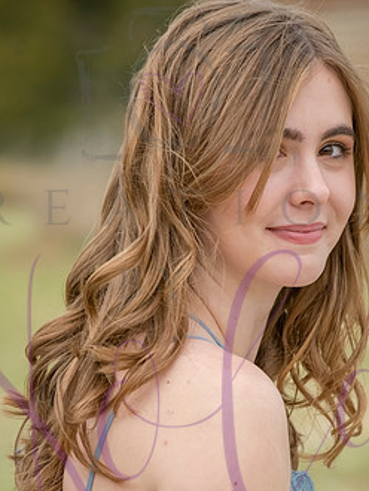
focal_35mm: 287
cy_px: 280
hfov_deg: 5.2
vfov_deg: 6.9
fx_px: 4074
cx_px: 180
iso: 800
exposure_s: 1/320
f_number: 7.1
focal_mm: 170
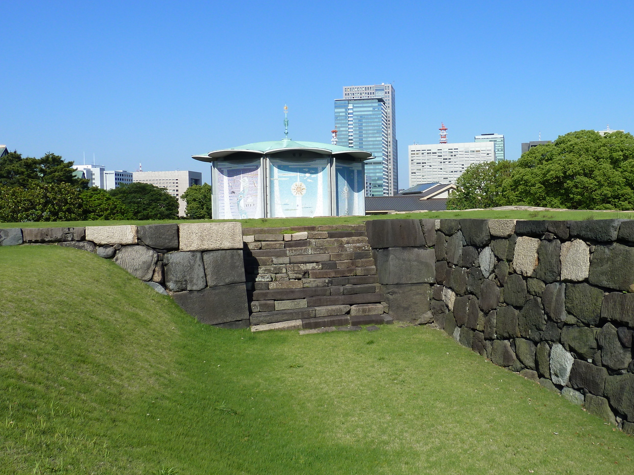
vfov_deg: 45.4
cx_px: 393
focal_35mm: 31
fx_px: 568
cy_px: 225
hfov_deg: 57.7
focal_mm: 4.1
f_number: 4.5
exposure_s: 1/500
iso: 80
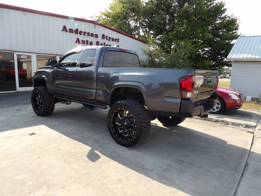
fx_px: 181
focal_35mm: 24
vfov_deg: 56.8
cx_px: 130
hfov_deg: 71.6
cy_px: 98
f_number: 3.2
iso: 100
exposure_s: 1/376
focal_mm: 4.3
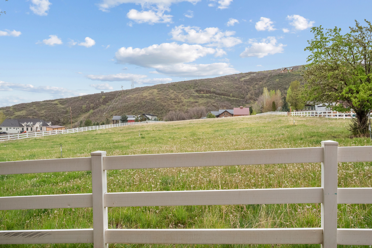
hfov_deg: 61.9
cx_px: 186
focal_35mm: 30
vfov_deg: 43.6
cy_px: 124
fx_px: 310
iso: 3200
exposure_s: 1/1000
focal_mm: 30
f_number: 8
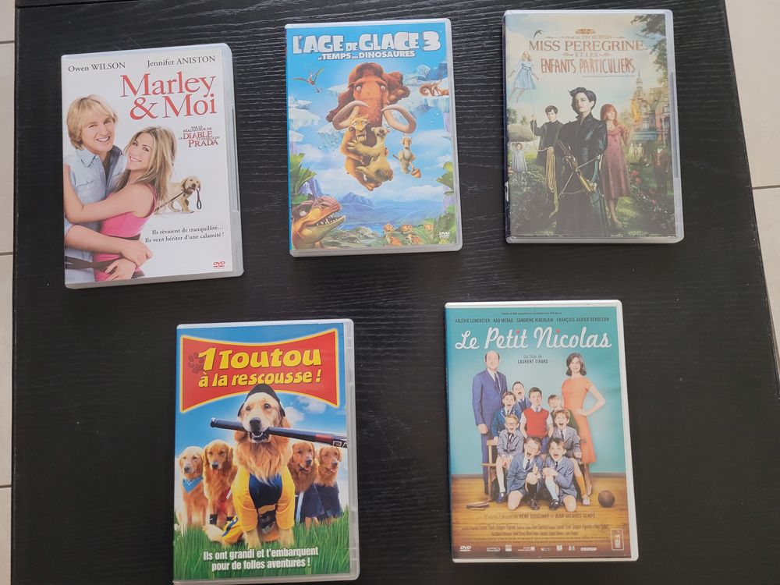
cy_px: 292
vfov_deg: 53.1
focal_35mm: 26
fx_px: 586
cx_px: 390
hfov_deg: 67.3
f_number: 1.8
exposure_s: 1/50
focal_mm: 5.4
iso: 320
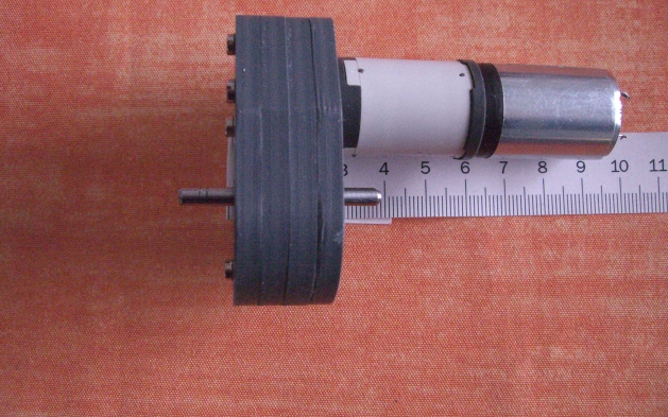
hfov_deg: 48.2
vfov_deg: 31.2
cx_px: 333
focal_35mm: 41
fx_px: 746
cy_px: 189
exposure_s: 1/40
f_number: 2.7
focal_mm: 6.2
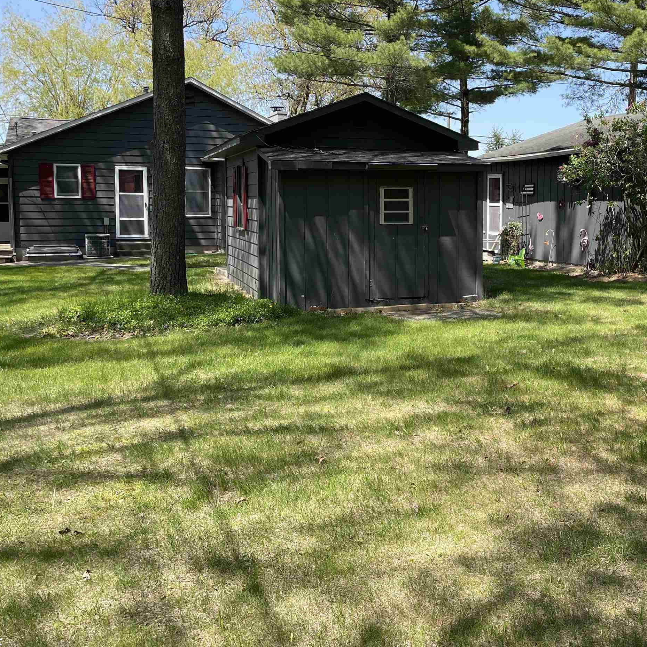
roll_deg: +0.0
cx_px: 437
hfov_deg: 43.2
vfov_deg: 43.7
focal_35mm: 38
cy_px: 263
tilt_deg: -4.7
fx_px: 804
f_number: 1.6
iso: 32
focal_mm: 4.2
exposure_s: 1/1247
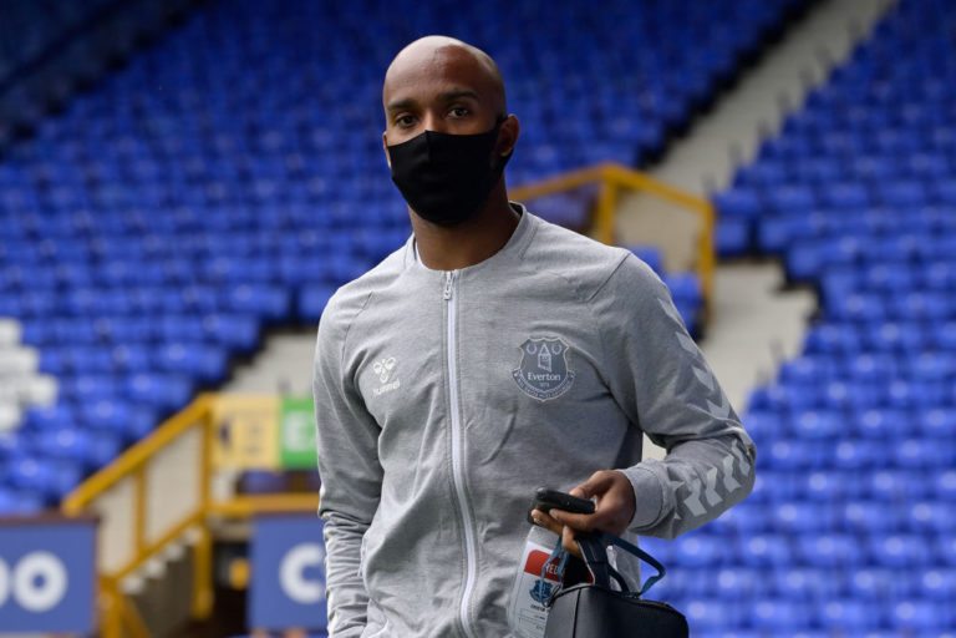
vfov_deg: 8.3
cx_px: 478
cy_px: 319
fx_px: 4381
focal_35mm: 165
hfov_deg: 12.5
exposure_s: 1/1600
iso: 1000
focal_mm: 165
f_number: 6.3
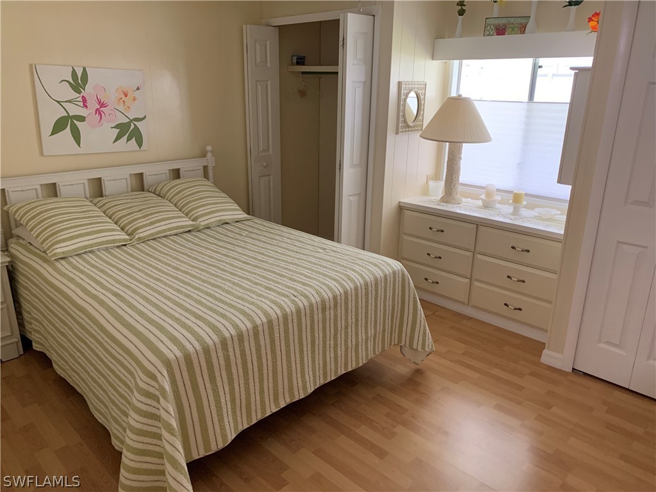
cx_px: 328
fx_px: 493
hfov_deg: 67.3
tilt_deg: -17.6
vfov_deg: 53.1
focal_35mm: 26
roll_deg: -0.7
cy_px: 246
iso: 400
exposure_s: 1/48
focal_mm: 4.25
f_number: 1.8
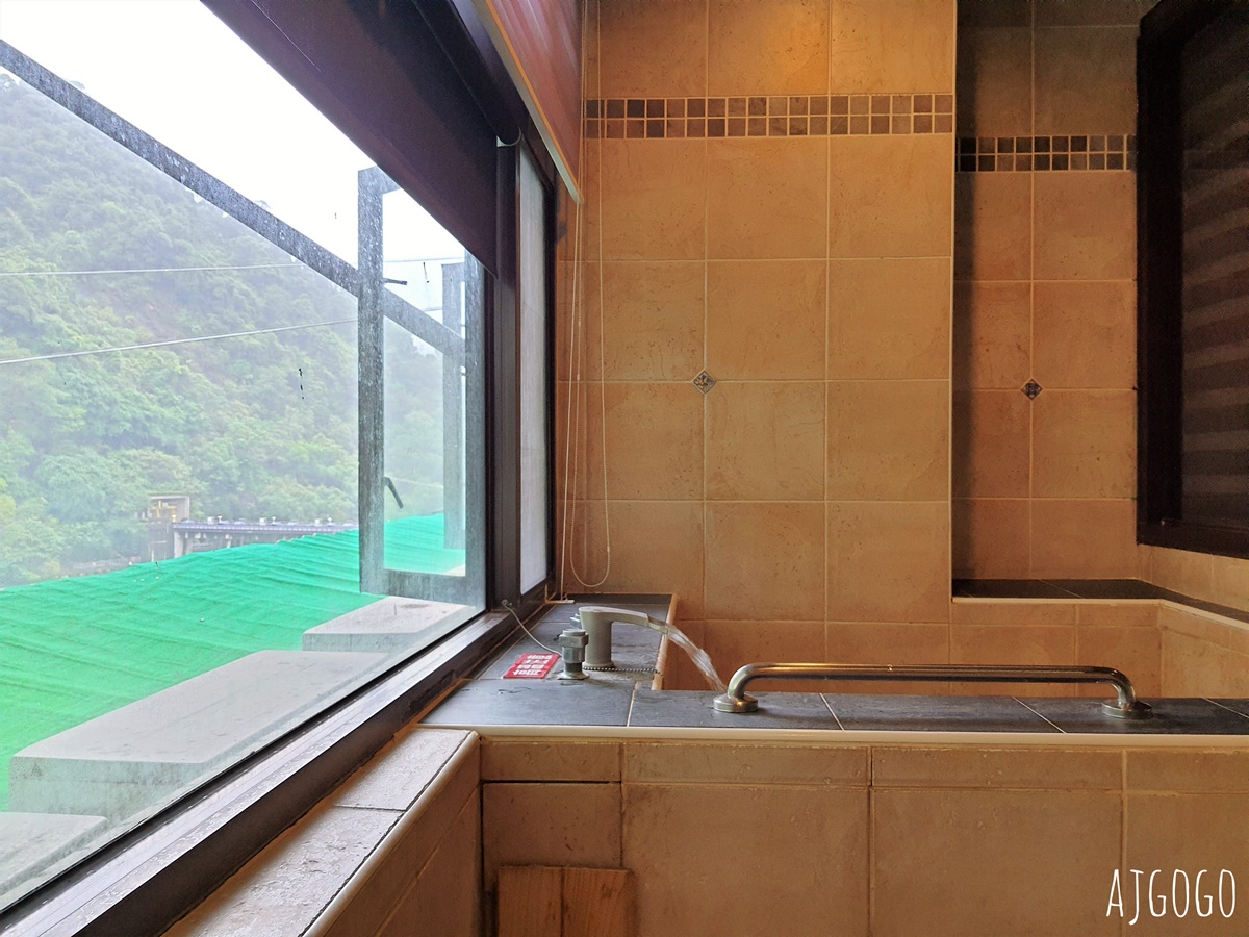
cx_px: 624
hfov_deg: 67.3
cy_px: 468
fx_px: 938
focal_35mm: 26
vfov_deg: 53.1
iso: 200
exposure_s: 1/60
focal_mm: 4.32
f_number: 1.7
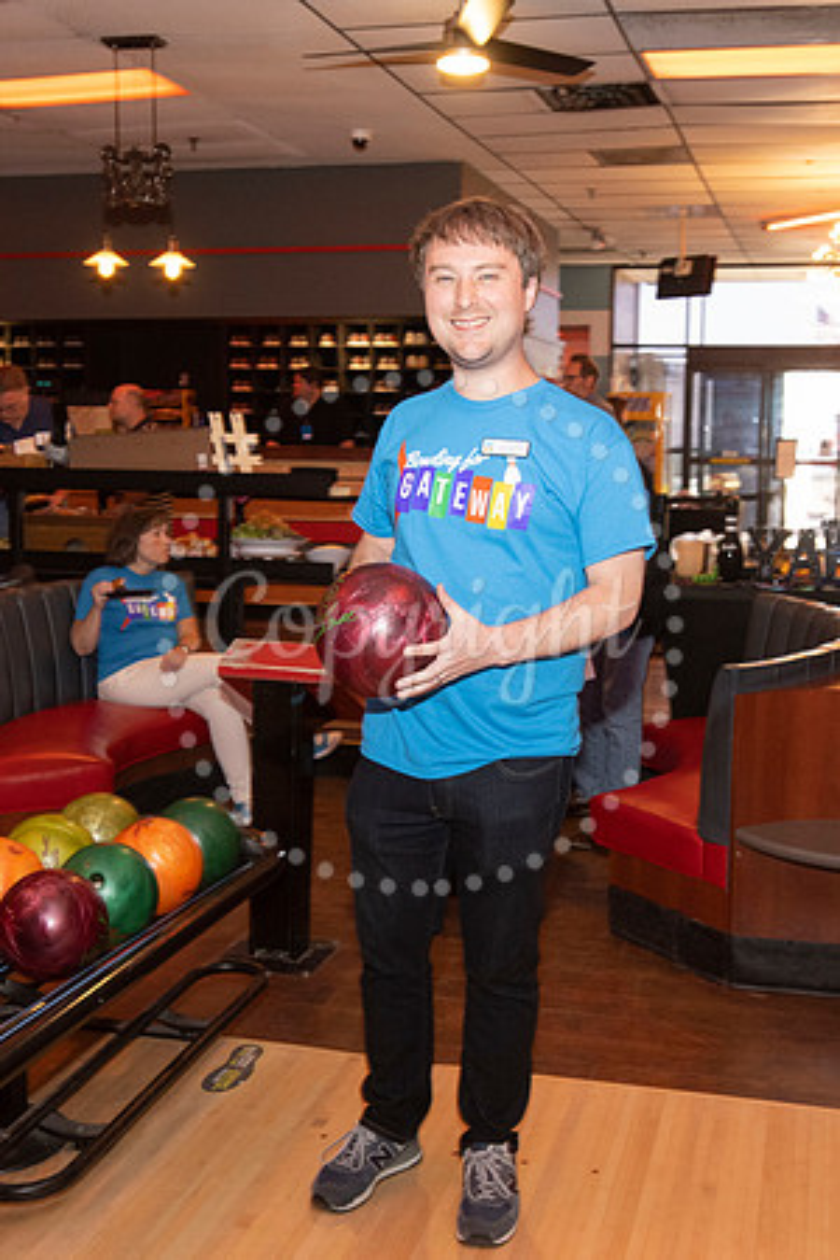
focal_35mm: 39
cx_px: 482
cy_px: 629
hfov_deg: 33.8
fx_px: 1381
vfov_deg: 49.0
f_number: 5.6
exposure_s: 1/80
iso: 2500
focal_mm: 26
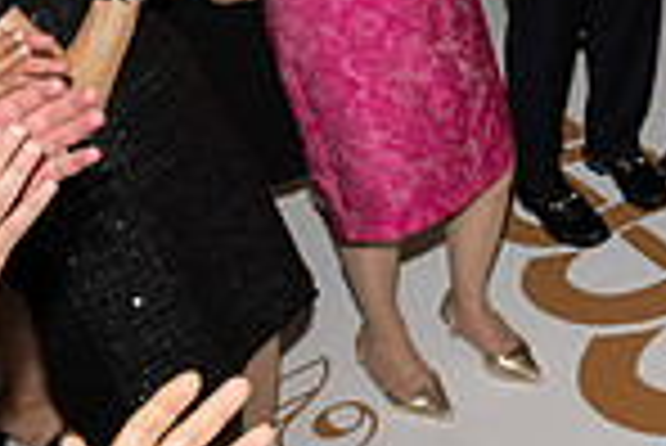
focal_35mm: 94
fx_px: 1741
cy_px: -318
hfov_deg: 19.9
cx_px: 868
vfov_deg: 13.3
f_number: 5.6
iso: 800
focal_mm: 24
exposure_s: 1/100
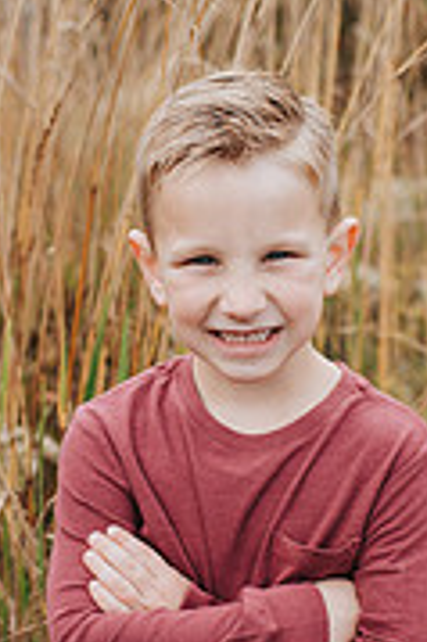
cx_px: 230
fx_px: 1569
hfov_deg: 15.5
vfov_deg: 23.1
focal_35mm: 88
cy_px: 369
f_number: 3.2
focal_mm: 35
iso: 280
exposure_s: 1/800
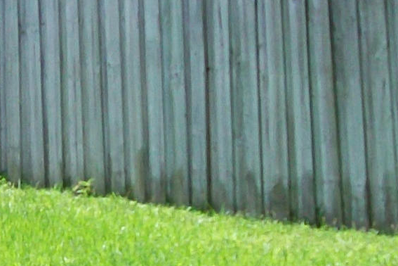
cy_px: 343
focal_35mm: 176
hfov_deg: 11.6
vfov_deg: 7.7
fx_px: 1946
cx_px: 38
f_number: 2.7
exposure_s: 1/500
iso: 64
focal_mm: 6
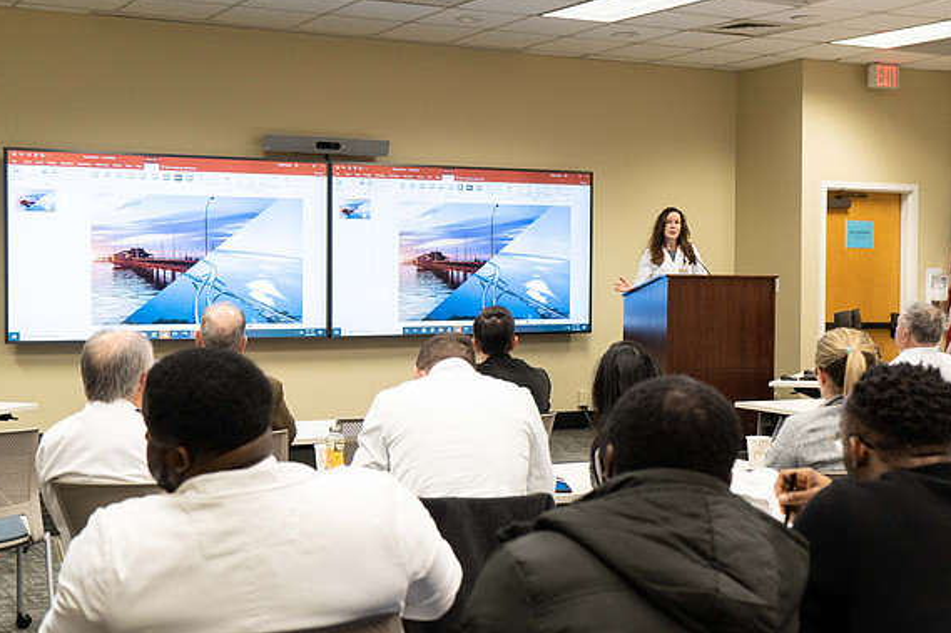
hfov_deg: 37.5
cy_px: 316
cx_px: 476
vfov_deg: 25.5
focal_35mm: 53
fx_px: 1400
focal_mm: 52
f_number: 4.5
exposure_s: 1/160
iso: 1000
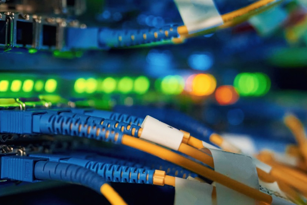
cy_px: 101
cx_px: 133
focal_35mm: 93
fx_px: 793
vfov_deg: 14.7
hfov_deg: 21.9
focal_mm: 40
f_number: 2.8
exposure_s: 1/100
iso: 2500
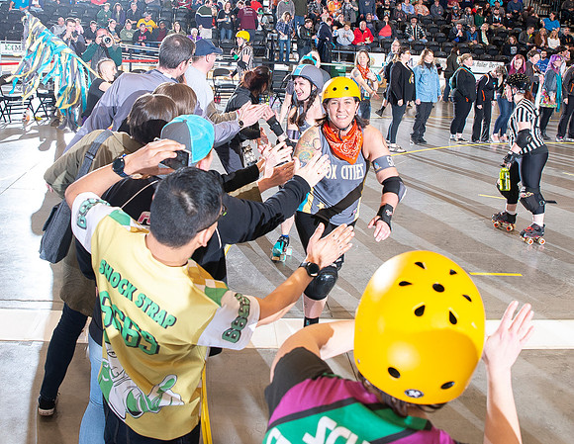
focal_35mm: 37
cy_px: 138
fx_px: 613
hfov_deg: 50.1
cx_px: 259
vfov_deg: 39.3
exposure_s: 1/160
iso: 640
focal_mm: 24
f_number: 6.3
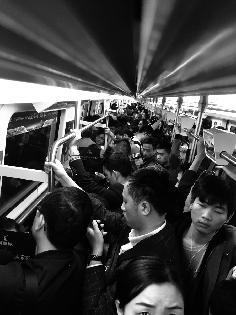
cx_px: 118
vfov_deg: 61.7
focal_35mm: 29
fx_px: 264
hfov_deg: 48.2
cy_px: 158
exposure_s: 1/33
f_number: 2.2
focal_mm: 4.15
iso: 125
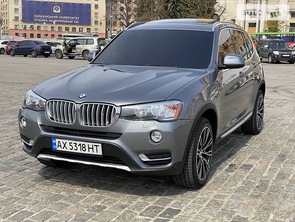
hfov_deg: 36.8
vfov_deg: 28.0
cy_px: 111
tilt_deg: -8.6
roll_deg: -2.1
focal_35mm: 52
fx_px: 443
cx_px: 148
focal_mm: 6
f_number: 2
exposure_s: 1/1142
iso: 20
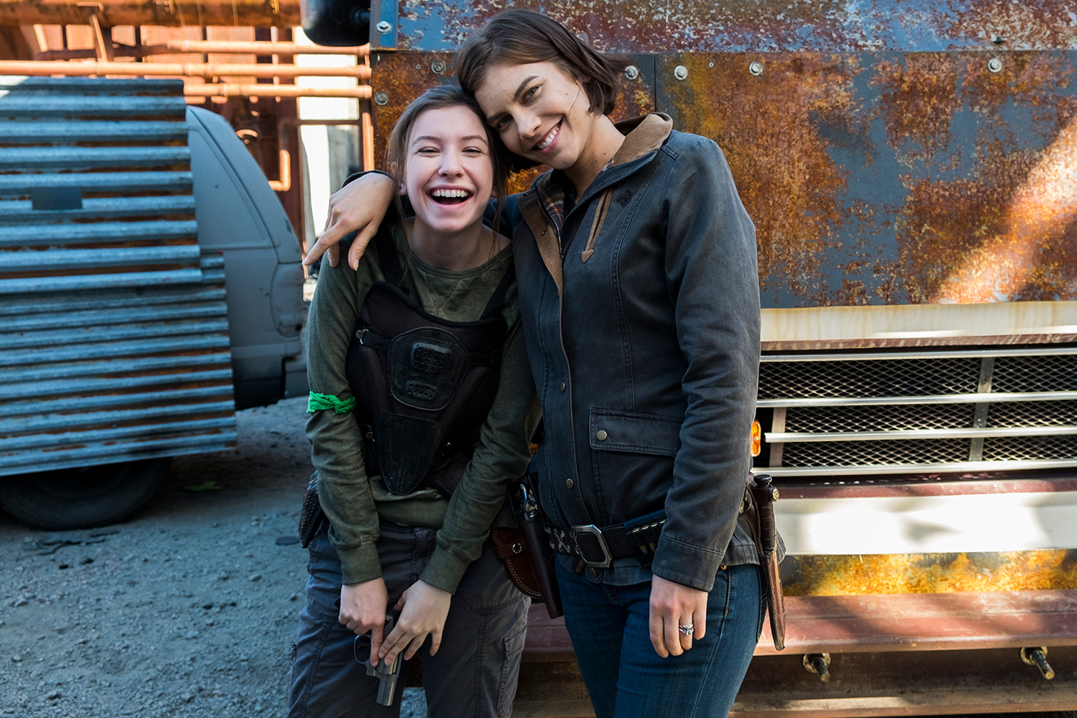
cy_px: 359
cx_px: 538
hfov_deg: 54.4
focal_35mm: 35
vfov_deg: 37.9
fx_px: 1047
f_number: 4.5
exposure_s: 1/200
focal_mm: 23.3
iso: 400
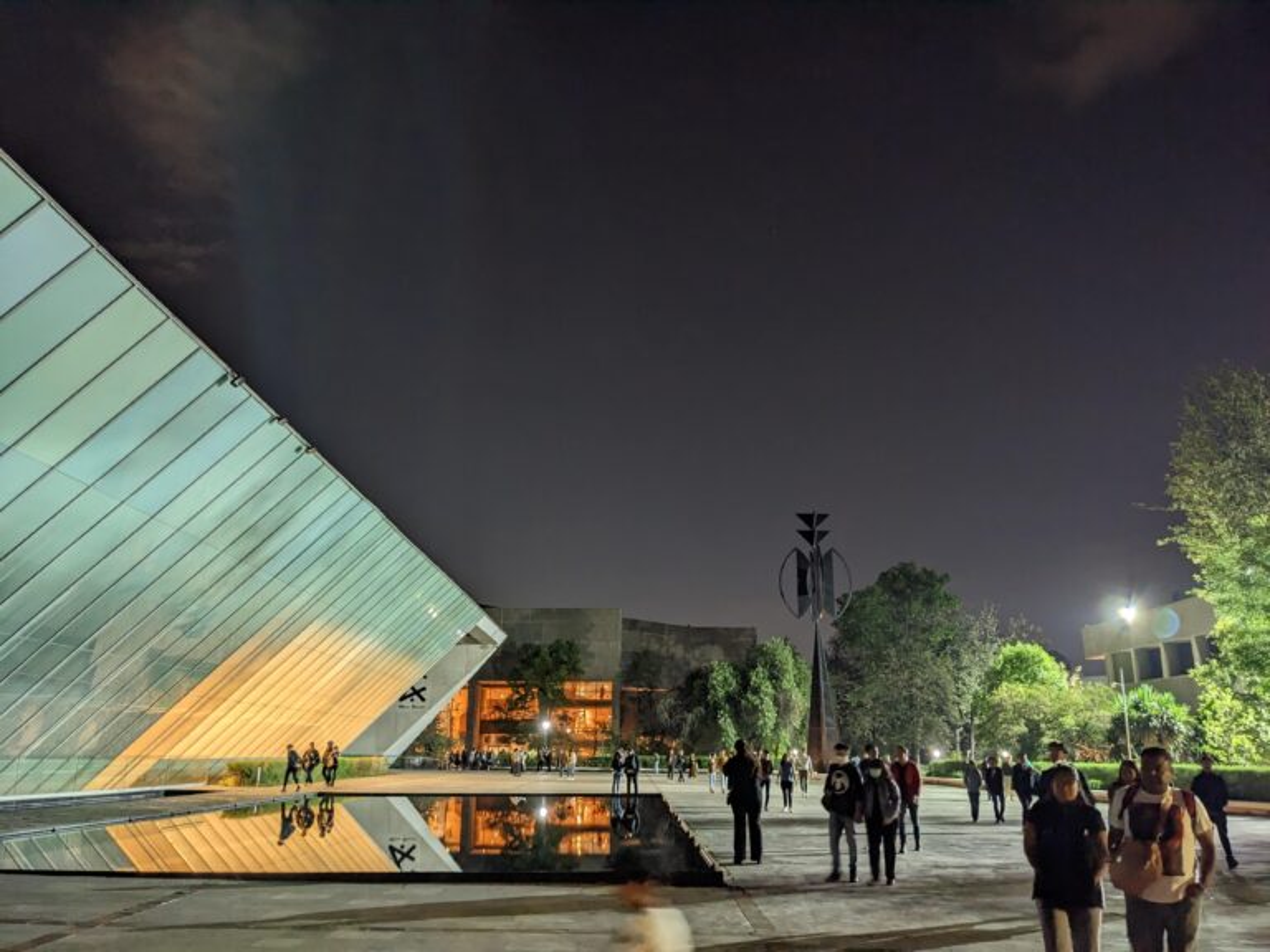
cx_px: 635
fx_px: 991
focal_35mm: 27
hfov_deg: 65.3
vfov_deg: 51.4
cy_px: 476
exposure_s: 1/13.3
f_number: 1.73
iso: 262
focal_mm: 4.38
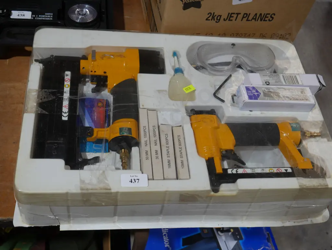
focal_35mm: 42
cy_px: 125
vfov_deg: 34.4
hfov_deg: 44.8
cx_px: 166
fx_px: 403
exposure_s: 1/60
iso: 200
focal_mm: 21
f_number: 4.6
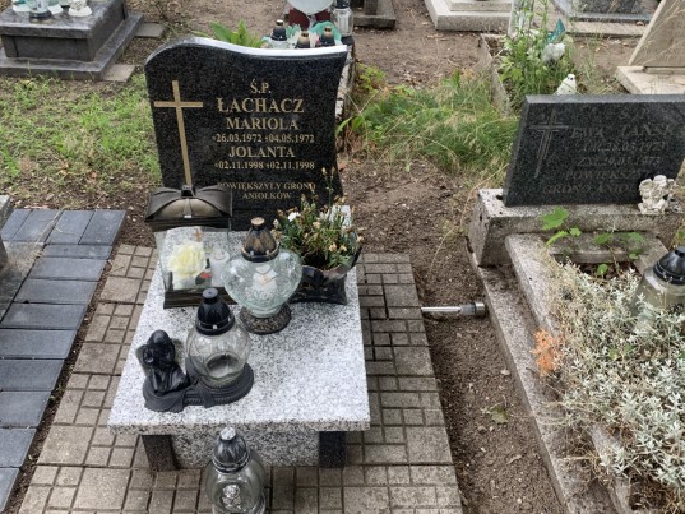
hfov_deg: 58.3
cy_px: 253
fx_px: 614
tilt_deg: -34.1
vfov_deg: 45.5
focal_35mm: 31
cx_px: 339
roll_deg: -1.5
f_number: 1.8
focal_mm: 4.25
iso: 40
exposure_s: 1/121
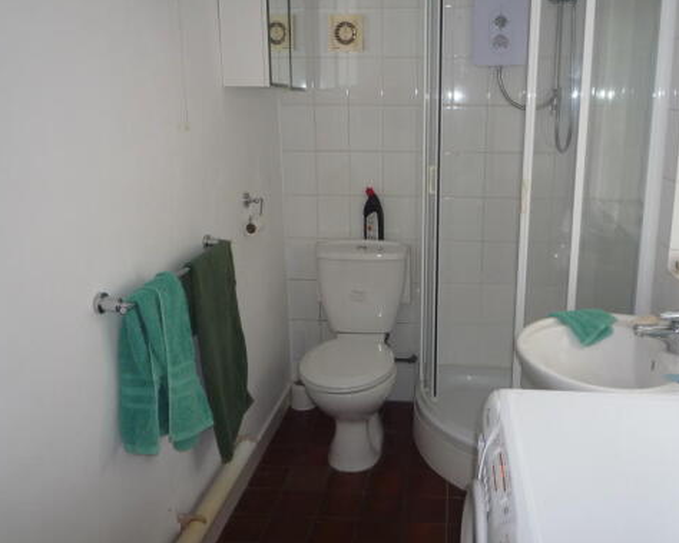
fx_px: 603
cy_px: 251
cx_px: 402
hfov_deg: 58.4
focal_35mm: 30
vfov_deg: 48.5
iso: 100
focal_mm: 4.4
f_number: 2.8
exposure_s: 1/30
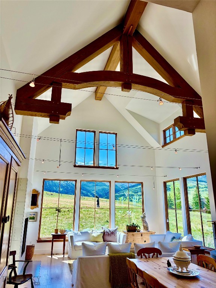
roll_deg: -0.5
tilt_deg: +16.5
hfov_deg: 53.1
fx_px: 216
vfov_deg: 67.3
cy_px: 144
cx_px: 108
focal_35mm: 26
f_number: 1.6
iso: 50
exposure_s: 1/895
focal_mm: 5.96
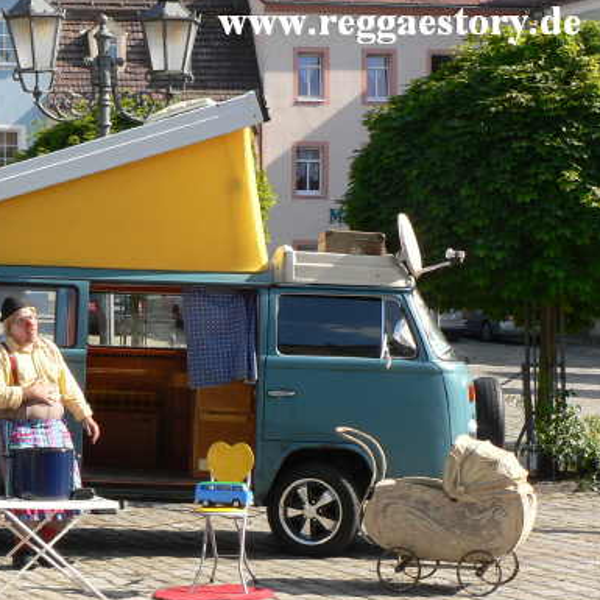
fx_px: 1941
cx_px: 155
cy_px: 331
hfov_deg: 17.5
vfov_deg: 17.6
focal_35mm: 99
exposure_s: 1/100
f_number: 3.2
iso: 64
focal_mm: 12.9
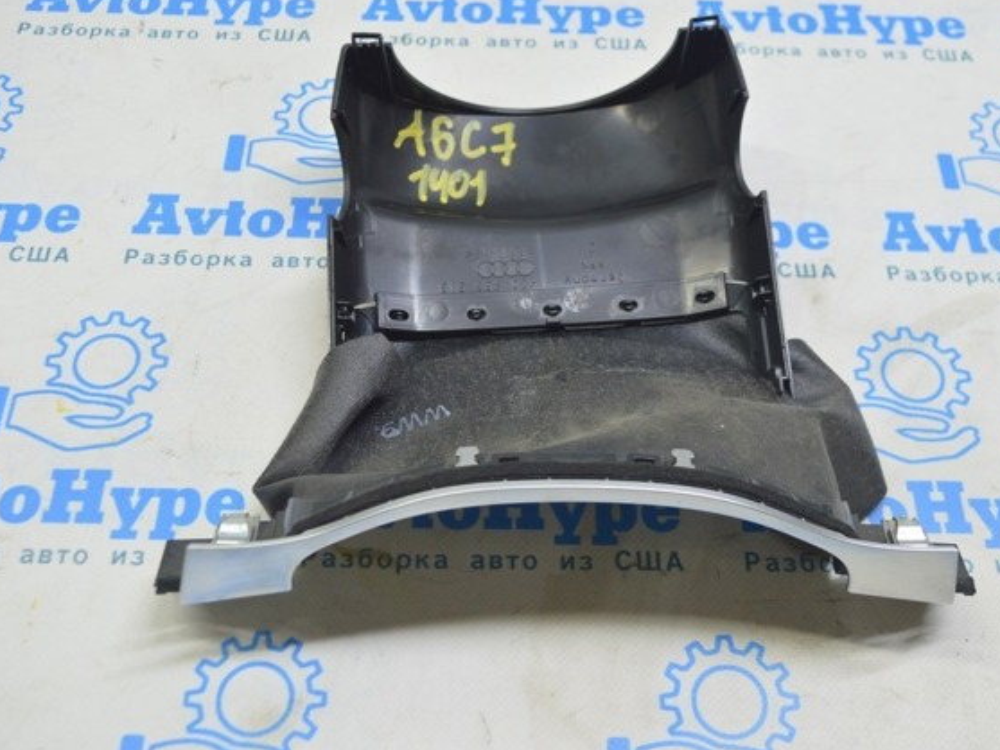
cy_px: 372
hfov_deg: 43.8
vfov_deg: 33.6
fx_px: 1242
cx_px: 537
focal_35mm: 43
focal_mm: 26
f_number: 5.6
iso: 400
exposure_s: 1/20
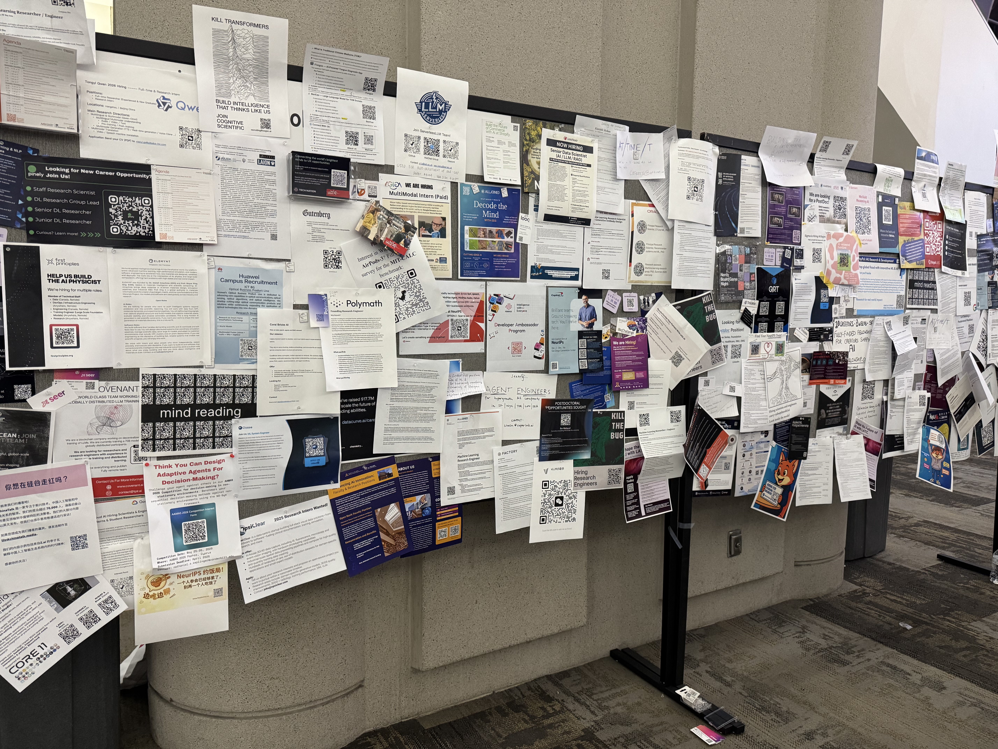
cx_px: 499
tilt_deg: -7.1
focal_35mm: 24
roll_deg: -1.1
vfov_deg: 56.8
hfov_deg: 71.6
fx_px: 692
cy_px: 374
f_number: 1.78
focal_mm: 6.76
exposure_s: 1/60
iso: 320
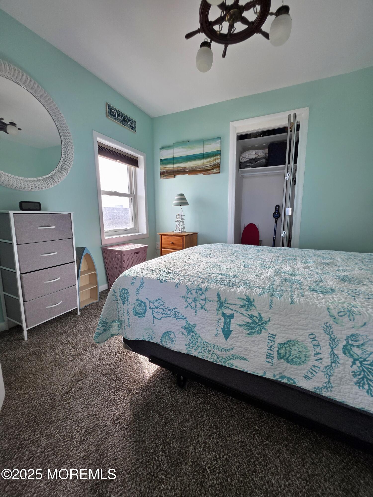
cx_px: 186
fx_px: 187
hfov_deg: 89.9
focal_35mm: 13
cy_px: 248
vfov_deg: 106.2
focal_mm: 2.2
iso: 64
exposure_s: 1/120
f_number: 1.9
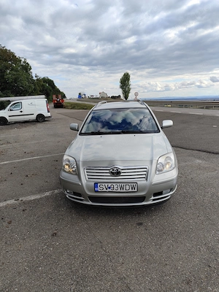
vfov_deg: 73.9
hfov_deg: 58.9
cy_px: 146
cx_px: 110
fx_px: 194
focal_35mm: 23
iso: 50
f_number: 1.65
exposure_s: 1/630
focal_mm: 6.19
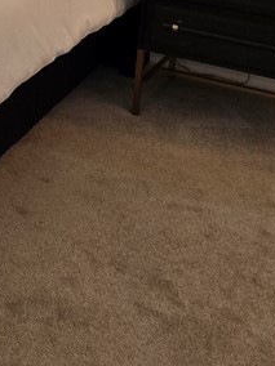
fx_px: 879
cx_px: -173
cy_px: -26
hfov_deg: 15.9
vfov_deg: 22.4
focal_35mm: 83
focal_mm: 5.4
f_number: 1.8
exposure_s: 1/120
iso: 64
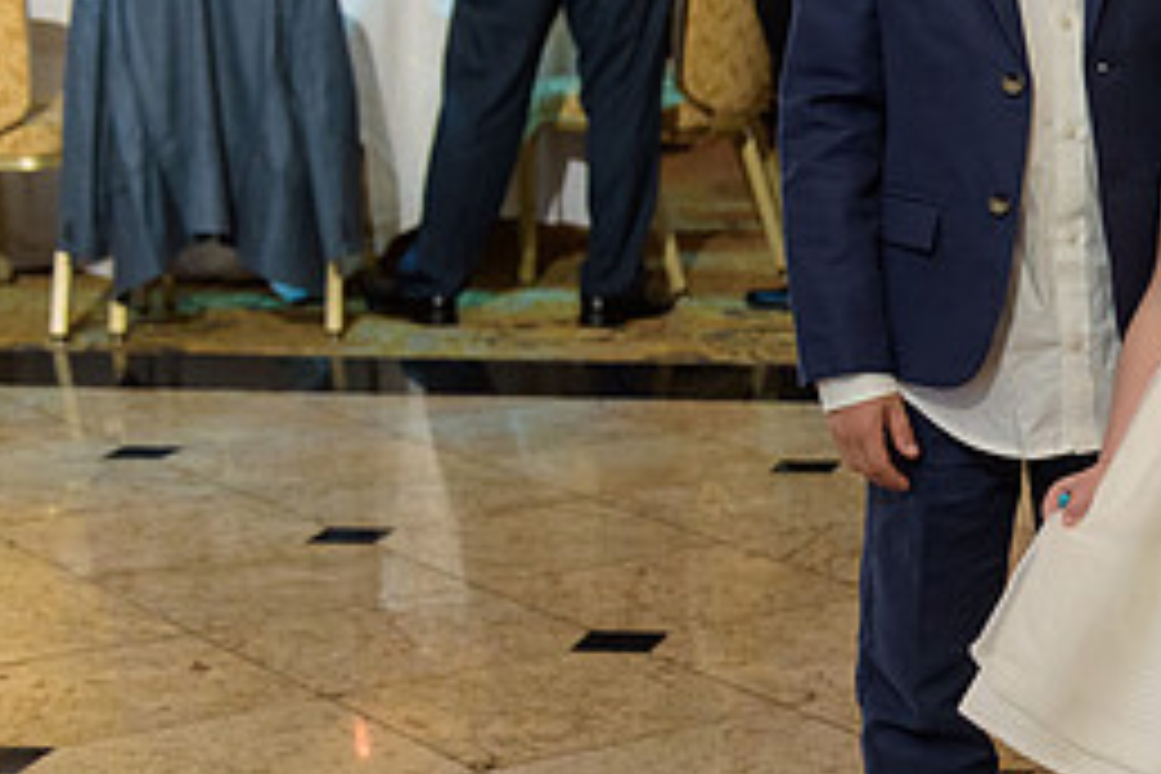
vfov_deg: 15.2
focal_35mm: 90
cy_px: 411
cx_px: 1352
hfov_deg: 21.2
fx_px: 2902
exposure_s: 1/125
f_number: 3.2
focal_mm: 36
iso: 1600
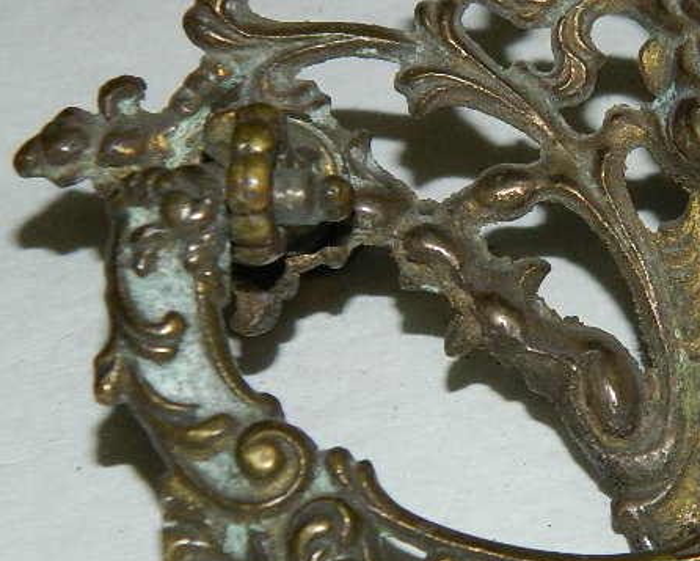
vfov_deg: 6.7
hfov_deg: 8.3
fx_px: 4787
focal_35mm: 231
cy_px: 201
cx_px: 777
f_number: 4.5
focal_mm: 18.6
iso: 200
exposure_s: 1/60
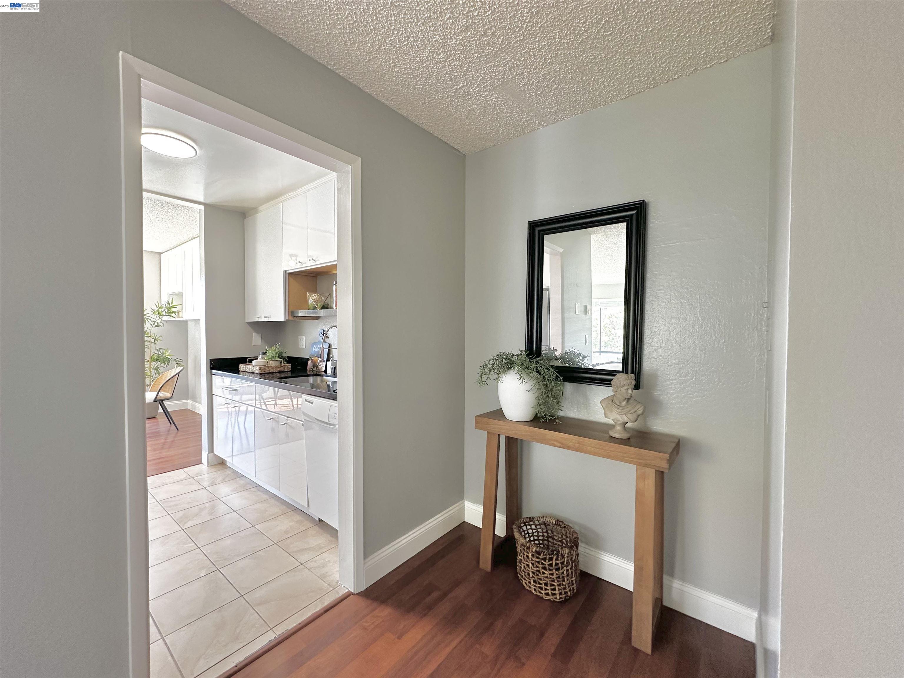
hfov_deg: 102.1
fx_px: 366
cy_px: 339
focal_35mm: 14
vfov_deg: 85.7
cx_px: 452
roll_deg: -0.1
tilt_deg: -1.2
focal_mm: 2.22
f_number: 2.2
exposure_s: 1/60
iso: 160
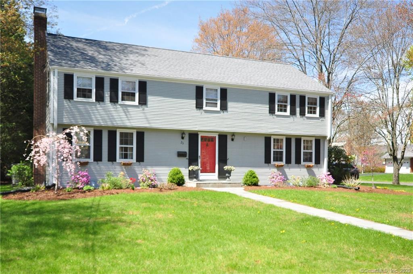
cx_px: 206
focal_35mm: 30
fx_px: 344
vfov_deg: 43.5
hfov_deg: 62.0
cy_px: 137
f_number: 7.1
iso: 640
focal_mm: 20
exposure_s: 1/800
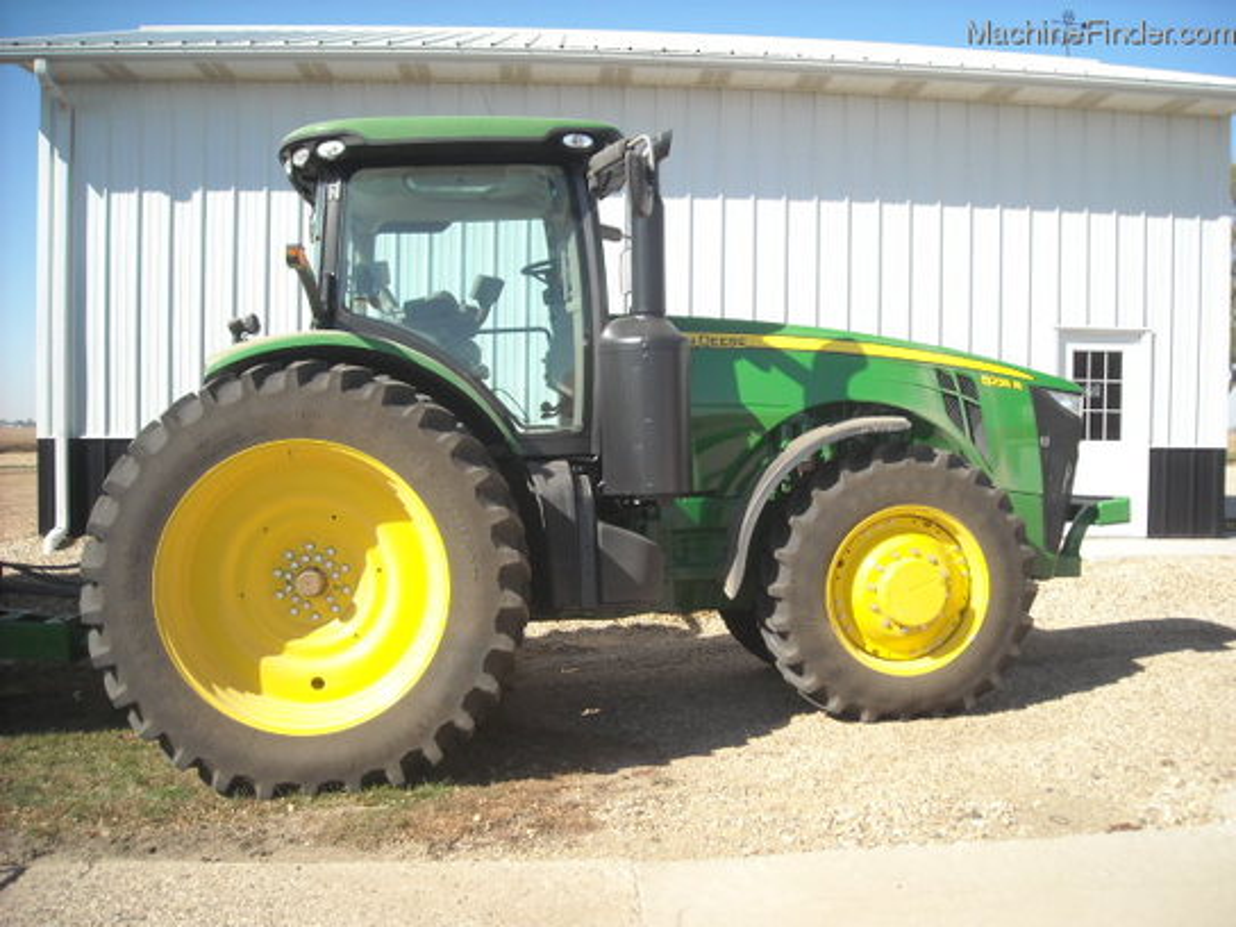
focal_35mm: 35
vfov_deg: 40.7
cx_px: 618
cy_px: 464
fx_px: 1250
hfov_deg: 52.6
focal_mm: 5.7
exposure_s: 1/250
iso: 91
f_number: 5.6
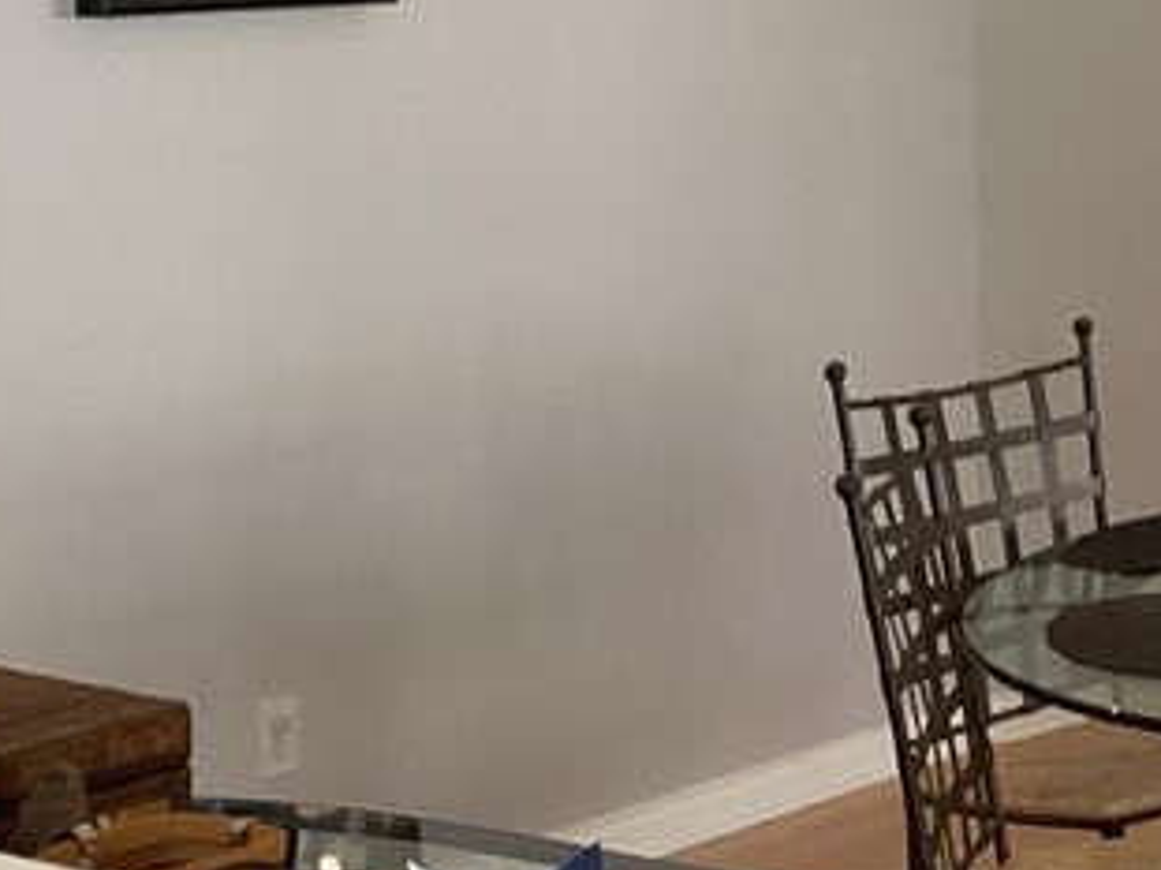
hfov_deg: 17.4
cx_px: 1740
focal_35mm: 102
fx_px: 3420
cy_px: -127
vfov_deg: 14.1
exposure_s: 1/60
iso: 160
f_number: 2.4
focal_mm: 3.3
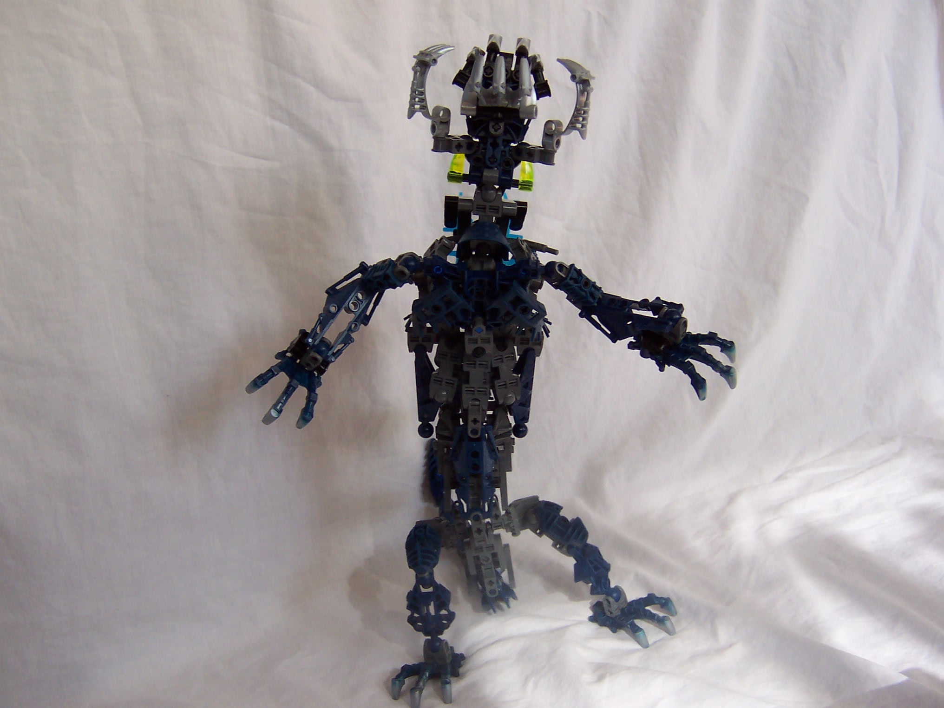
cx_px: 472
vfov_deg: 39.7
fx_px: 982
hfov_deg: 51.4
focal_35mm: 36
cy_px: 354
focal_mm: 5.6
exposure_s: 1/60
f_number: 2.8
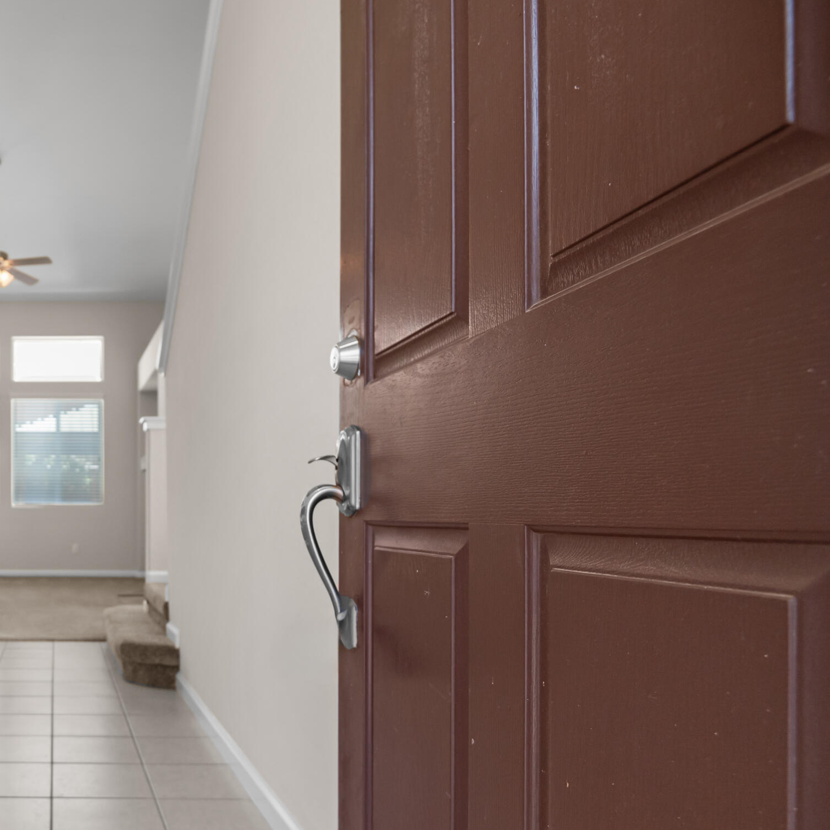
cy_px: 532
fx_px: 732
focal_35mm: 27
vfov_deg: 58.1
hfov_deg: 50.4
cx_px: 42
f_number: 4
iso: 400
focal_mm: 16
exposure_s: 1/160
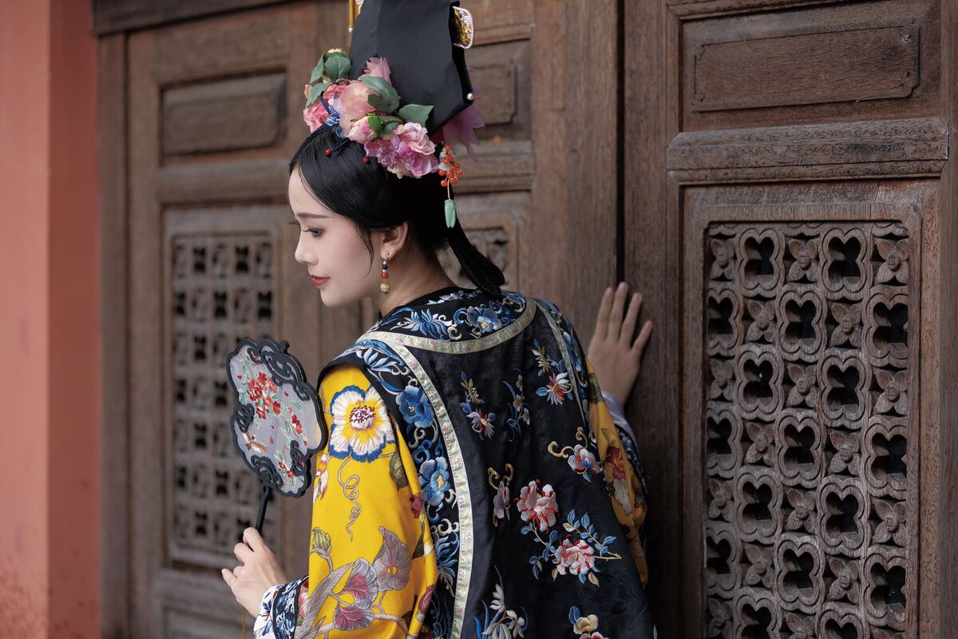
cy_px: 320
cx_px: 479
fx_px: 2342
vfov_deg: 15.5
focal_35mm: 88
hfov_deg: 23.1
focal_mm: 88
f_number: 2.8
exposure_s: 1/200
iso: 100
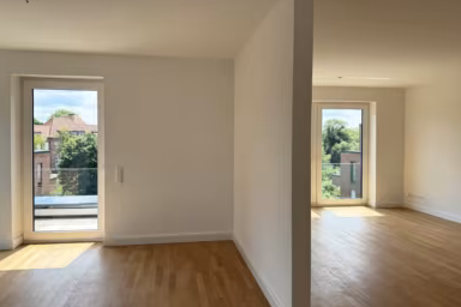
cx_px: 226
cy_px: 161
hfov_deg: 69.4
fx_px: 333
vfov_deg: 49.5
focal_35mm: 26
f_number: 1.78
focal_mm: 6.76
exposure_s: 1/1385
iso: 100
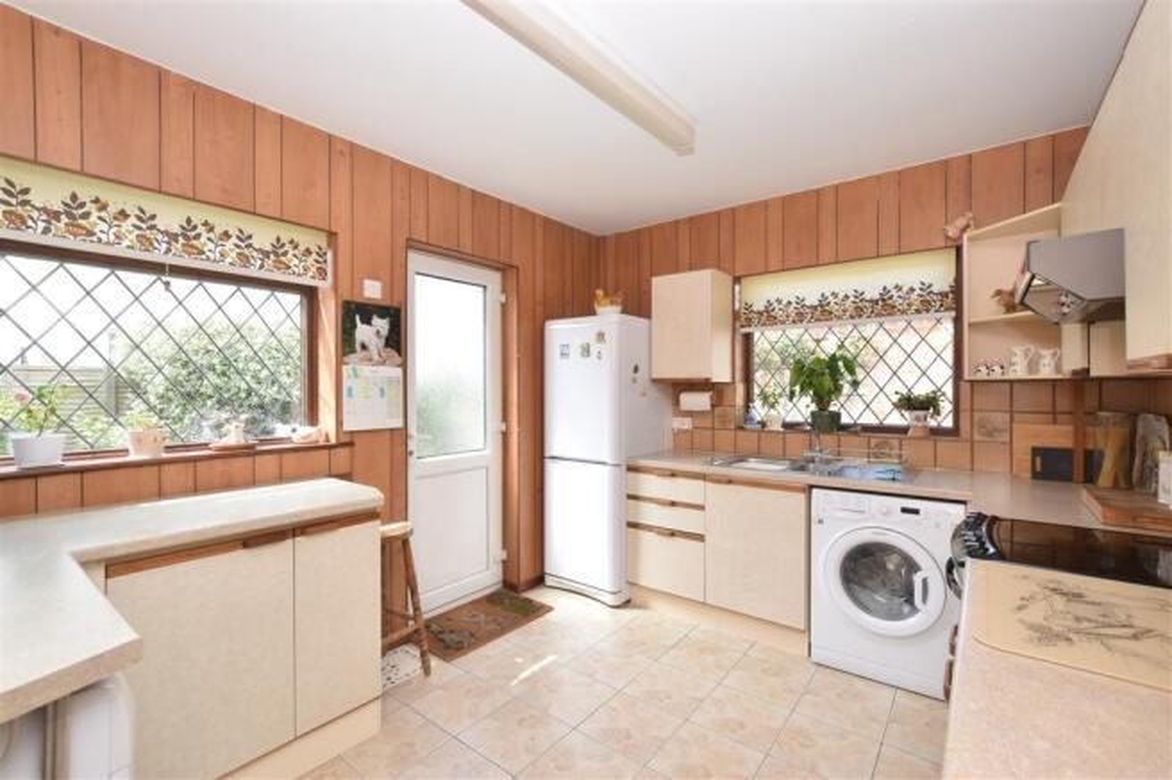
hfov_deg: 100.4
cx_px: 586
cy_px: 390
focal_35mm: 15
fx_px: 488
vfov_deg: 77.3
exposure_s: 1/100
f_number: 8
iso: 500
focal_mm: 10
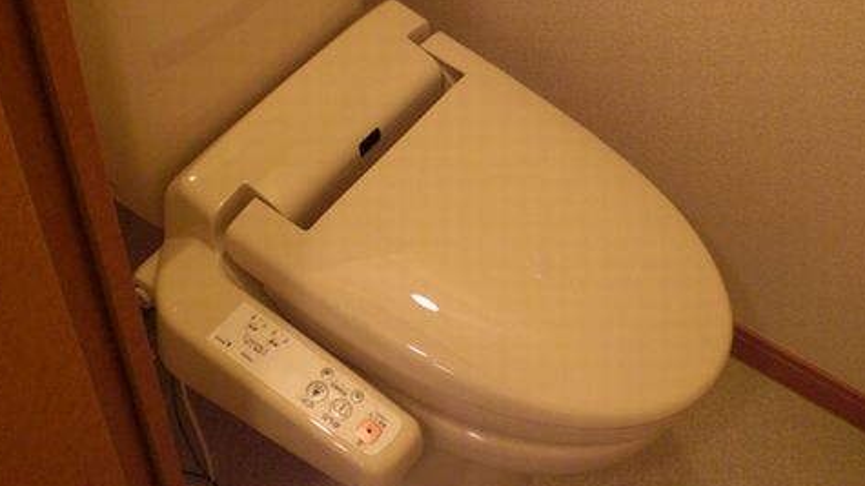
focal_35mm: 48
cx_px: 444
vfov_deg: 24.7
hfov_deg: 42.9
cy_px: 132
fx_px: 1101
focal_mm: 6.3
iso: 400
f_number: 3.1
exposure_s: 1/50
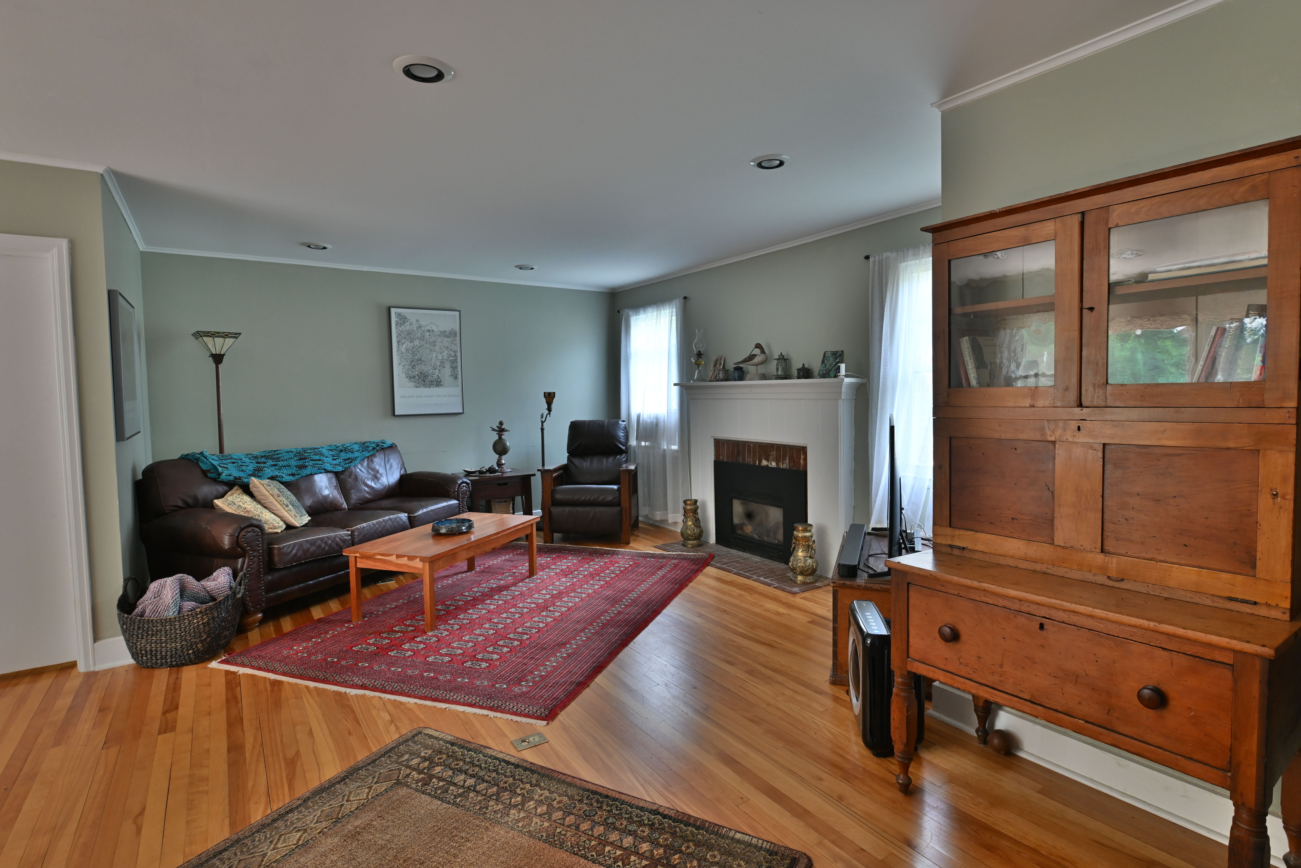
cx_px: 650
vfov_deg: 67.4
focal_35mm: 18
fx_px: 650
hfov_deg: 90.0
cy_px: 434
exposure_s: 1/30
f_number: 8
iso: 1600
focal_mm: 18
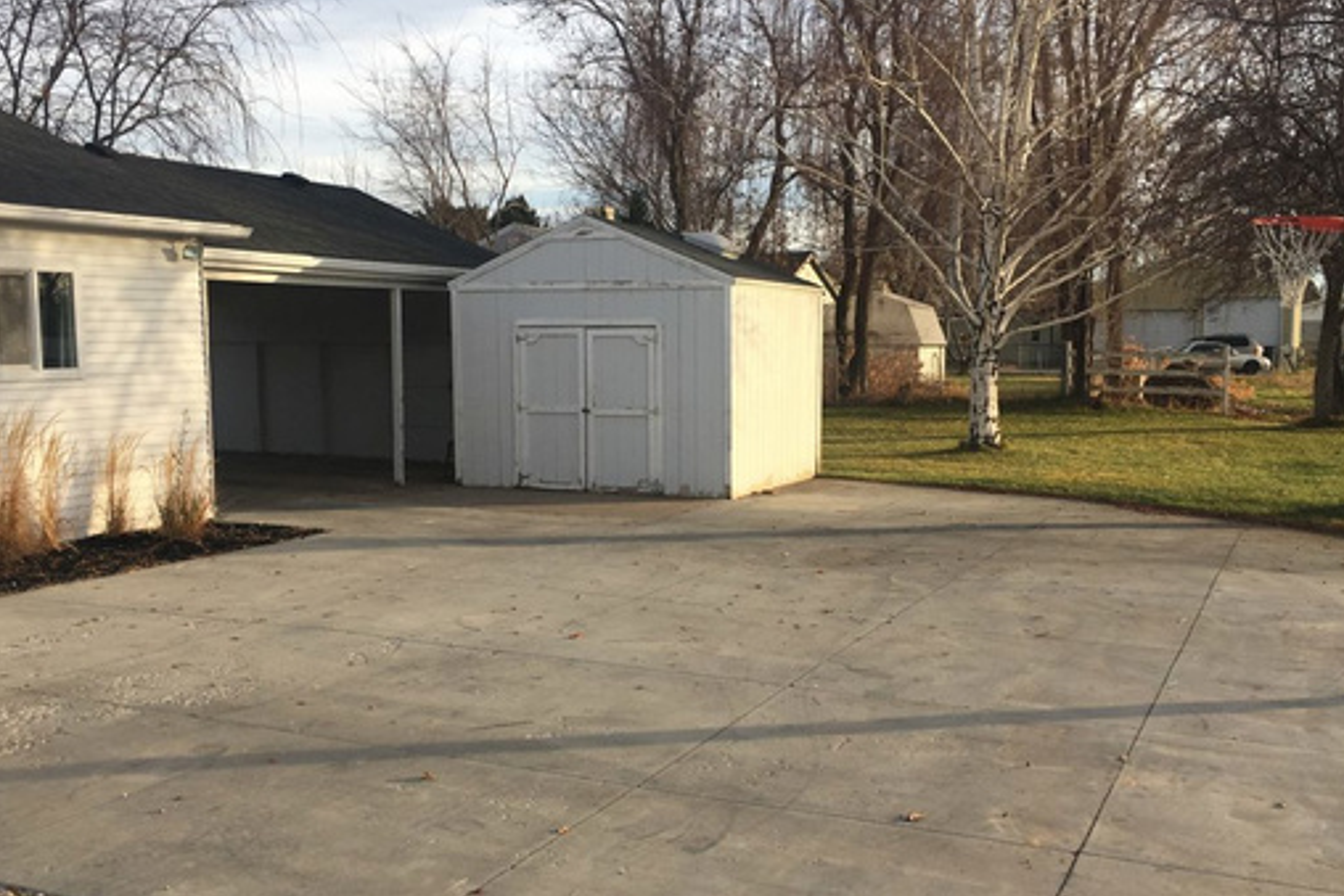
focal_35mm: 38
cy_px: 494
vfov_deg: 35.0
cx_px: 675
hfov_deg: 50.7
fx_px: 1419
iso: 25
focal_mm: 4.15
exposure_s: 1/641
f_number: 2.2
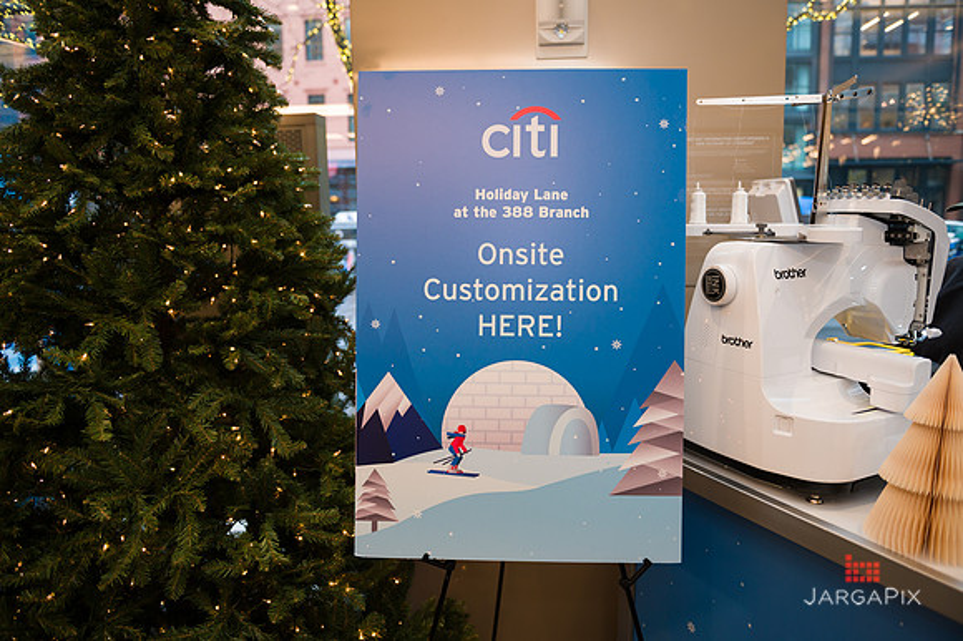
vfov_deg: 49.5
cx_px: 482
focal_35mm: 26
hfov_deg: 69.4
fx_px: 695
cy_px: 320
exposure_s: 1/200
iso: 400
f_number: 3.2
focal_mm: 26
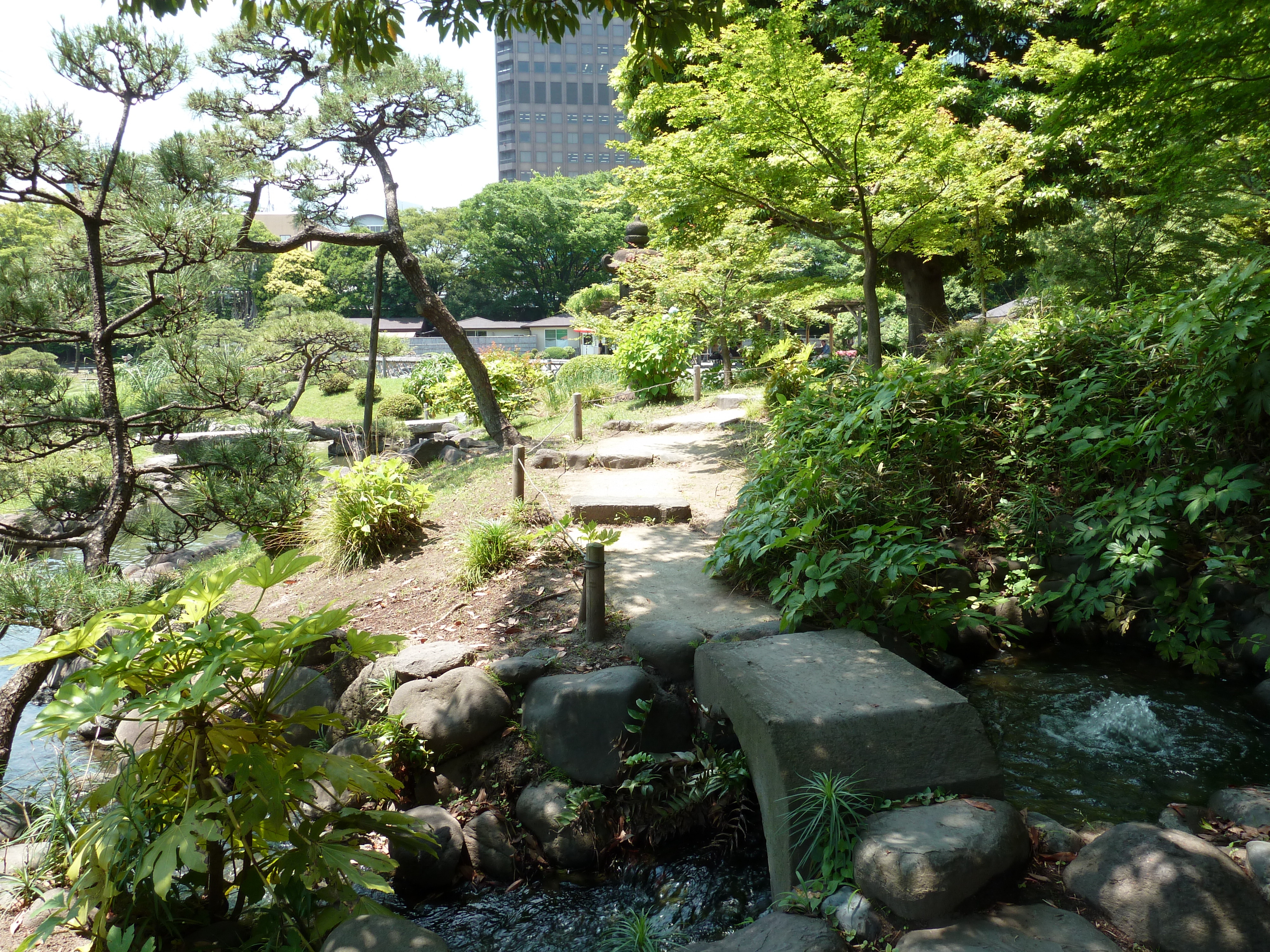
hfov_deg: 69.4
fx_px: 917
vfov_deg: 54.9
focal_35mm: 25
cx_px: 635
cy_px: 476
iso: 80
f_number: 4
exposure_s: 1/125
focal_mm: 4.1
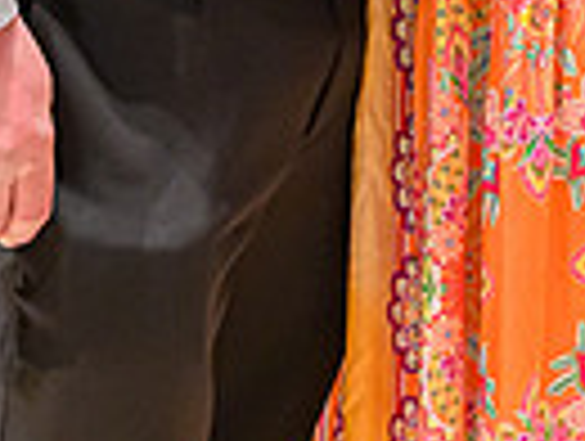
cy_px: -531
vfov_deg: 6.3
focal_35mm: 229
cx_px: 735
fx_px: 3877
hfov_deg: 8.5
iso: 5000
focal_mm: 46
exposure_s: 1/100
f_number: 2.8
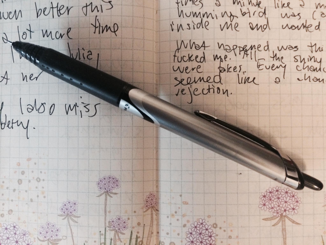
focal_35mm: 30
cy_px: 122
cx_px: 163
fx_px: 283
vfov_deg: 46.8
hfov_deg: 60.0
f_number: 2.2
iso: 400
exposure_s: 1/15
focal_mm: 4.12
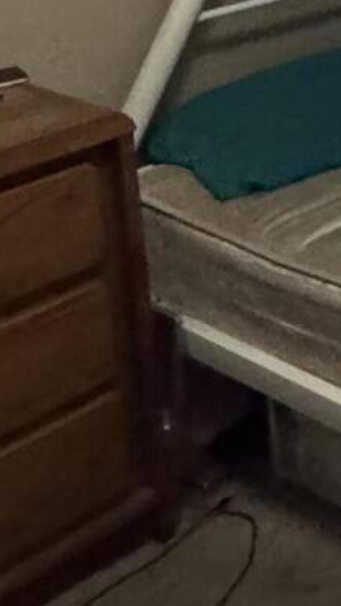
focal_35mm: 78
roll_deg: +1.5
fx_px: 1254
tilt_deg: -8.2
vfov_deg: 24.0
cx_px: 955
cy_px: -172
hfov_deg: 11.2
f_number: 2.2
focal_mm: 2.22
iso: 800
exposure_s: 1/60
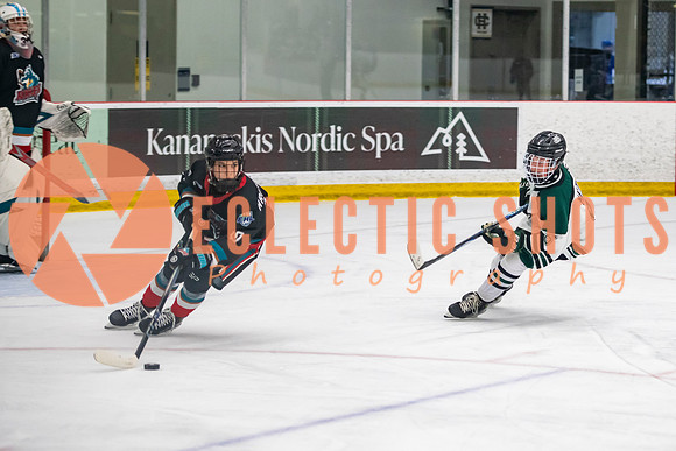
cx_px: 486
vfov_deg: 9.7
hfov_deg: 14.5
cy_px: 186
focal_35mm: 141
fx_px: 2657
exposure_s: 1/640
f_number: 3.2
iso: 2000
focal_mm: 98
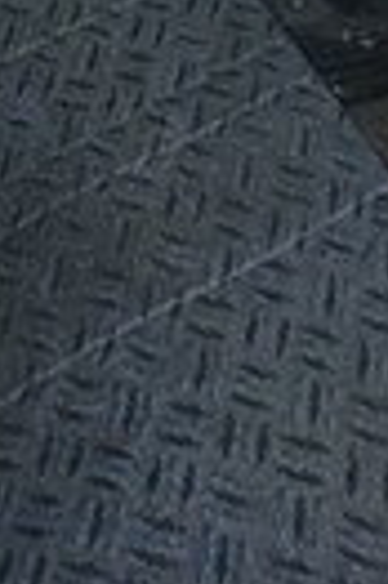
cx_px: 103
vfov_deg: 15.3
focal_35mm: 114
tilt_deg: -16.8
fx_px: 1848
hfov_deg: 12.0
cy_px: -486
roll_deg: +0.3
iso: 160
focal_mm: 4.15
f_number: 2.2
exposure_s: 1/33
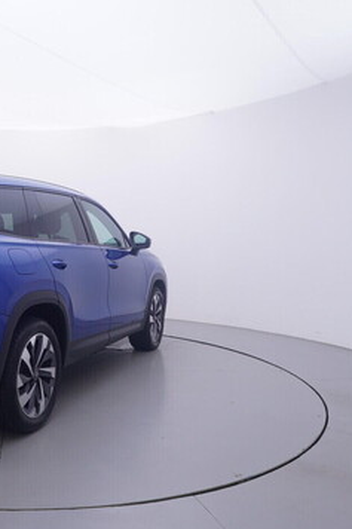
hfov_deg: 35.2
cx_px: 17
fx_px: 510
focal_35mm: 35
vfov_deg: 54.8
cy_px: 270
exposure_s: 1/80
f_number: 5
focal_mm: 15
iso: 200
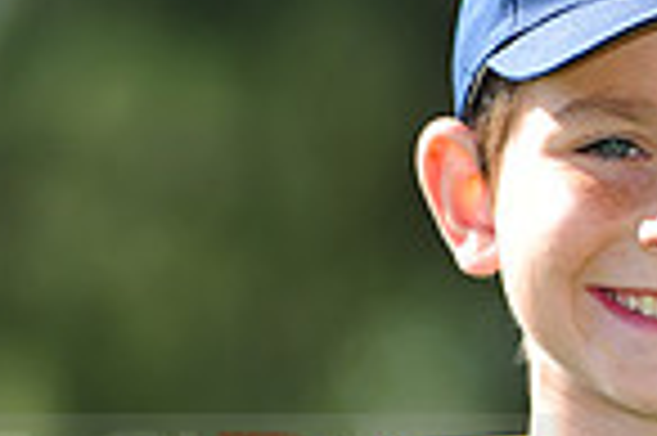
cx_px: 666
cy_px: 472
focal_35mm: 795
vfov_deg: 1.7
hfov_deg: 2.6
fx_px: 14492
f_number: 4.5
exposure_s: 1/640
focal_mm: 200
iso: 200
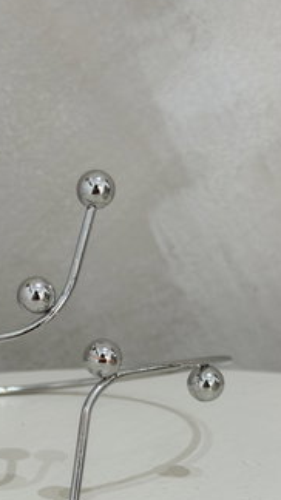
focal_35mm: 86
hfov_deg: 13.9
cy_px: 351
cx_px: 39
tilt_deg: -13.0
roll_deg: +0.2
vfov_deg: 24.6
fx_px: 1140
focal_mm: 6.76
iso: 50
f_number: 1.78
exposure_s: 1/50
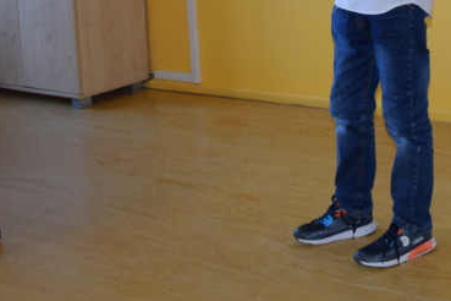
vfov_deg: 17.1
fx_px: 940
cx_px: 407
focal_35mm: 75
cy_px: -91
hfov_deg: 26.1
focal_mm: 18
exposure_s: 1/60
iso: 450
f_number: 3.5
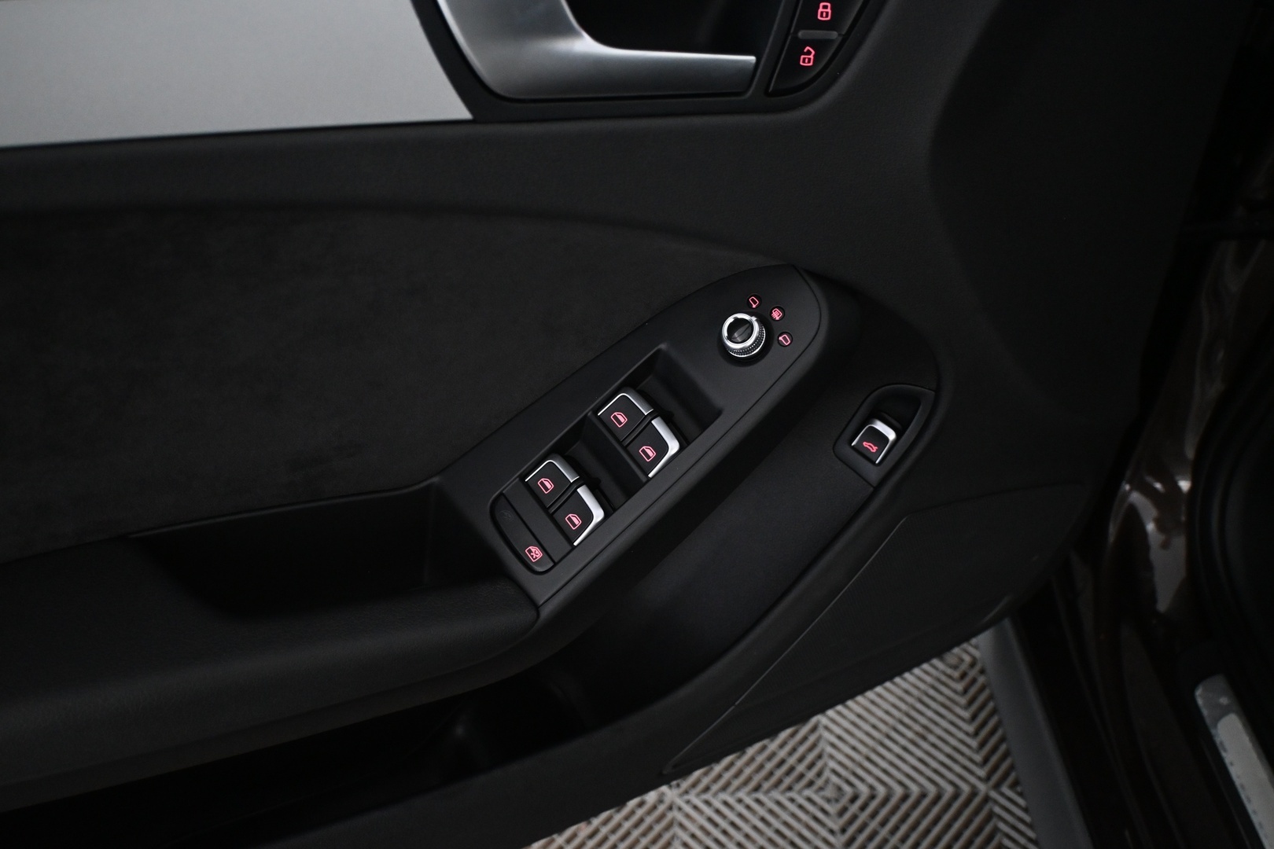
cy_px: 424
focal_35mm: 32
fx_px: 1141
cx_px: 637
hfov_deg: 58.3
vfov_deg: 40.8
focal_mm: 21.5
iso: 3200
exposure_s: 1/80
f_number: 4
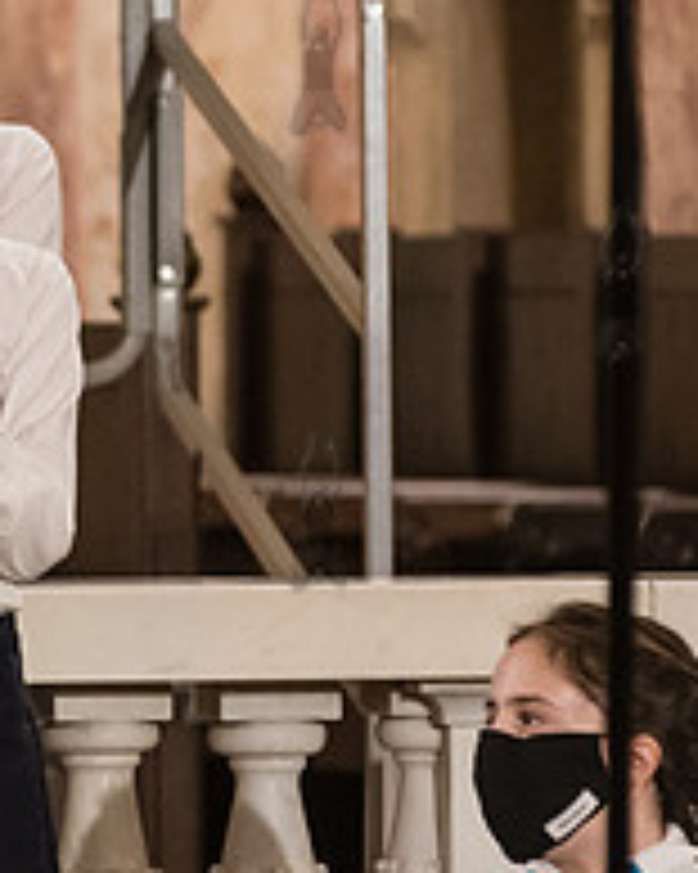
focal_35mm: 644
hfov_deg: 2.4
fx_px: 16643
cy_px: 353
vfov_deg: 3.0
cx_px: -124
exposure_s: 1/125
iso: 4000
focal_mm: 200
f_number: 5
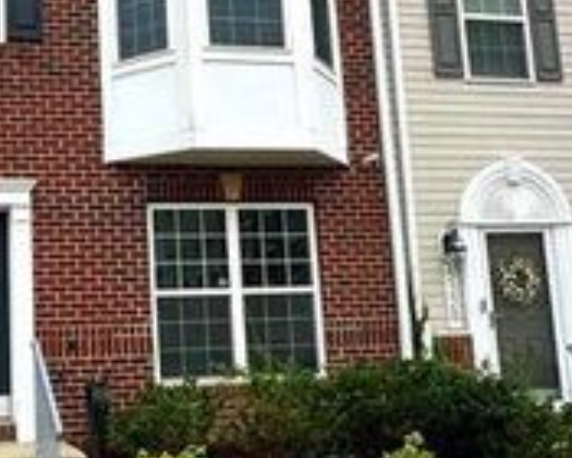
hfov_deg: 35.0
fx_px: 880
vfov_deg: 29.1
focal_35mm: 52
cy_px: 221
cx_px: 121
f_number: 2.2
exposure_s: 1/438
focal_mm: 2.22
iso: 40
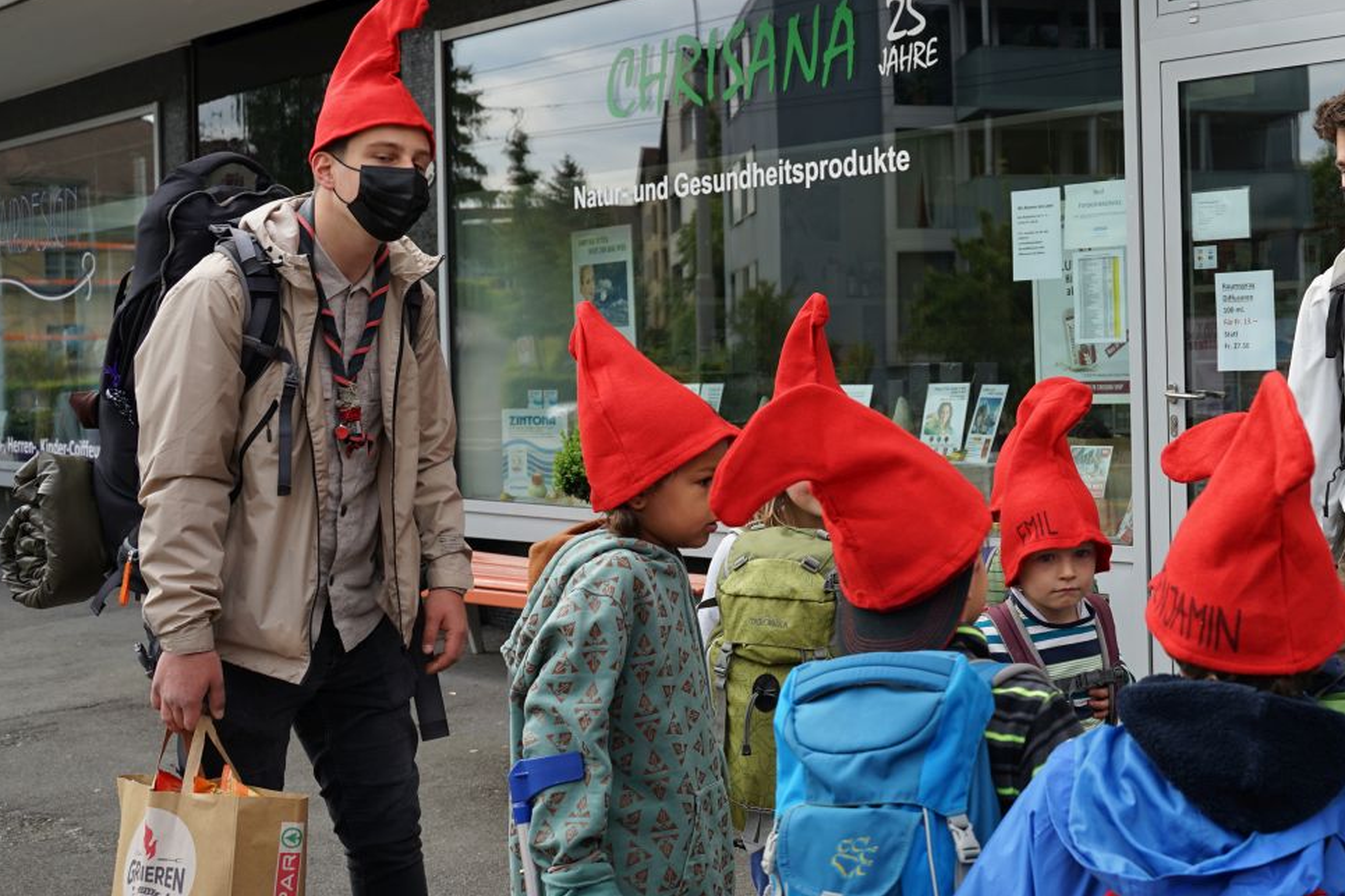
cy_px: 379
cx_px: 1050
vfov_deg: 28.6
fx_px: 1756
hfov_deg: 40.4
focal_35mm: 47
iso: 100
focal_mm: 28
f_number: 5.6
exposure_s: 1/160
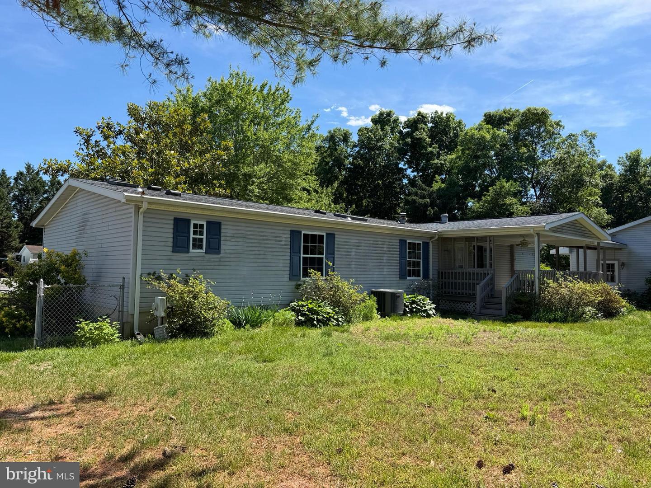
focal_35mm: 24
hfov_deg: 71.6
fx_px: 451
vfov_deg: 56.8
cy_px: 244
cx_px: 326
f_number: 1.78
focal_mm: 6.76
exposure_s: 1/2801
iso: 80
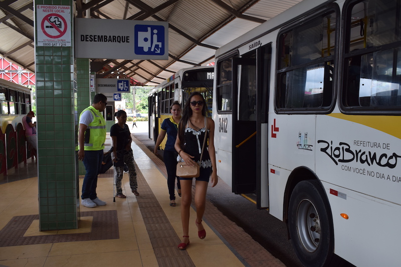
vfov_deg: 36.9
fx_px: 401
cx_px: 200
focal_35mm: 36
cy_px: 134
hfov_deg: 53.1
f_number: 7.1
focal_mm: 24
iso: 400
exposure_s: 1/200
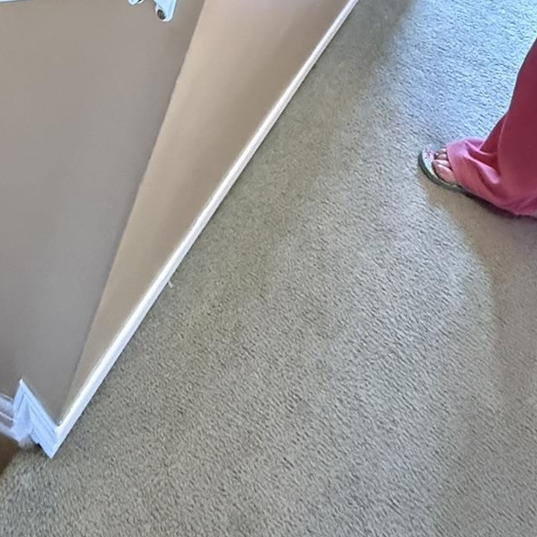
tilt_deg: -22.0
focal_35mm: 40
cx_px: -71
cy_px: -270
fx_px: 702
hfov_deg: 35.1
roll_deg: -7.4
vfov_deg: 27.9
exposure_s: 1/40
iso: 1000
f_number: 2.2
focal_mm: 2.22
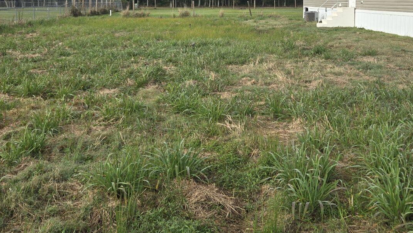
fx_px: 515
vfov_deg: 24.8
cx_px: 237
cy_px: 31
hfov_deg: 43.6
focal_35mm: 47
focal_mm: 5.4
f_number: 1.8
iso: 25
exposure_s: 1/1081
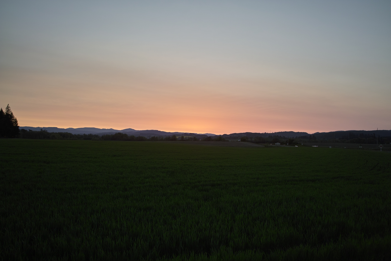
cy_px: 130
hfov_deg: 65.5
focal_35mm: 28
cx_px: 196
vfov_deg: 46.4
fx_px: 304
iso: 100
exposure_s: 1/50
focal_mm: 16.6
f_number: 4
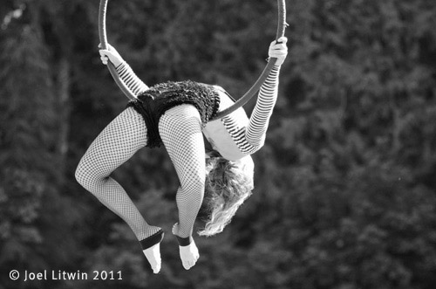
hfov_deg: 13.1
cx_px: 218
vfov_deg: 8.7
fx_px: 1903
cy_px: 144
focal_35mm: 158
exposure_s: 1/1600
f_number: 2.8
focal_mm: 105
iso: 800
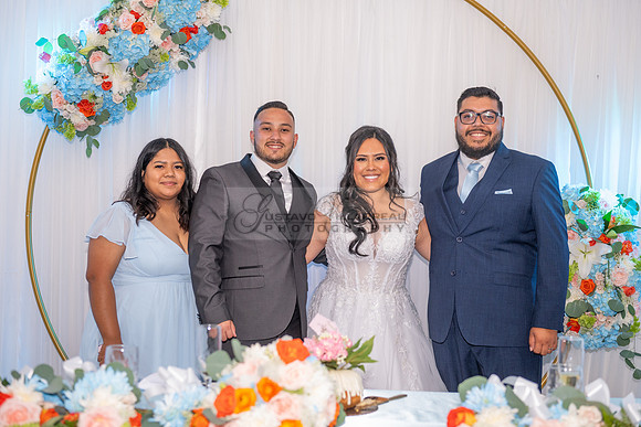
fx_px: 883
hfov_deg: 39.9
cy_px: 213
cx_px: 320
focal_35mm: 50
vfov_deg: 27.2
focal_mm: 48
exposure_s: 1/200
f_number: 3.5
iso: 1000
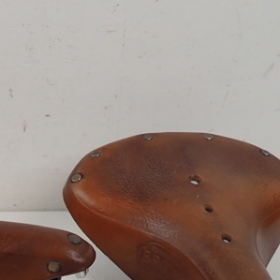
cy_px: 240
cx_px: 40
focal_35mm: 45
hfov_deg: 35.8
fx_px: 412
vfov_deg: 35.8
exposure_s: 1/125
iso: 160
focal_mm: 3.33
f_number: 2
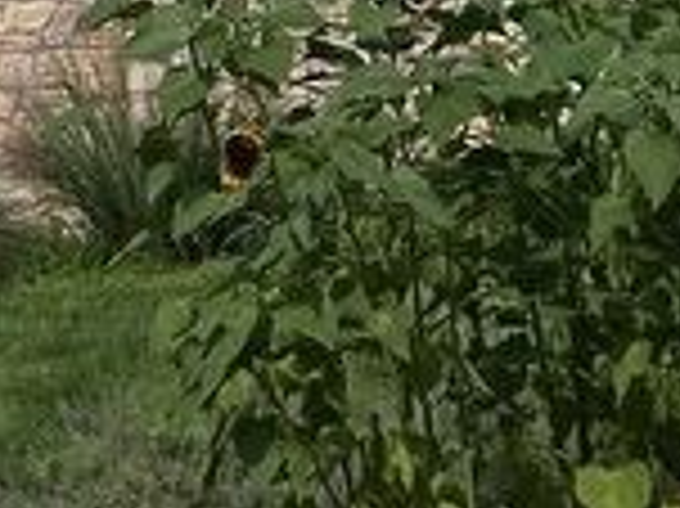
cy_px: -832
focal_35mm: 138
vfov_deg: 9.3
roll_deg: +1.9
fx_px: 2709
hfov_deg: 13.7
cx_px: -225
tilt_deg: +19.6
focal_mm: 5.1
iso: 50
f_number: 1.6
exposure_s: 1/8403
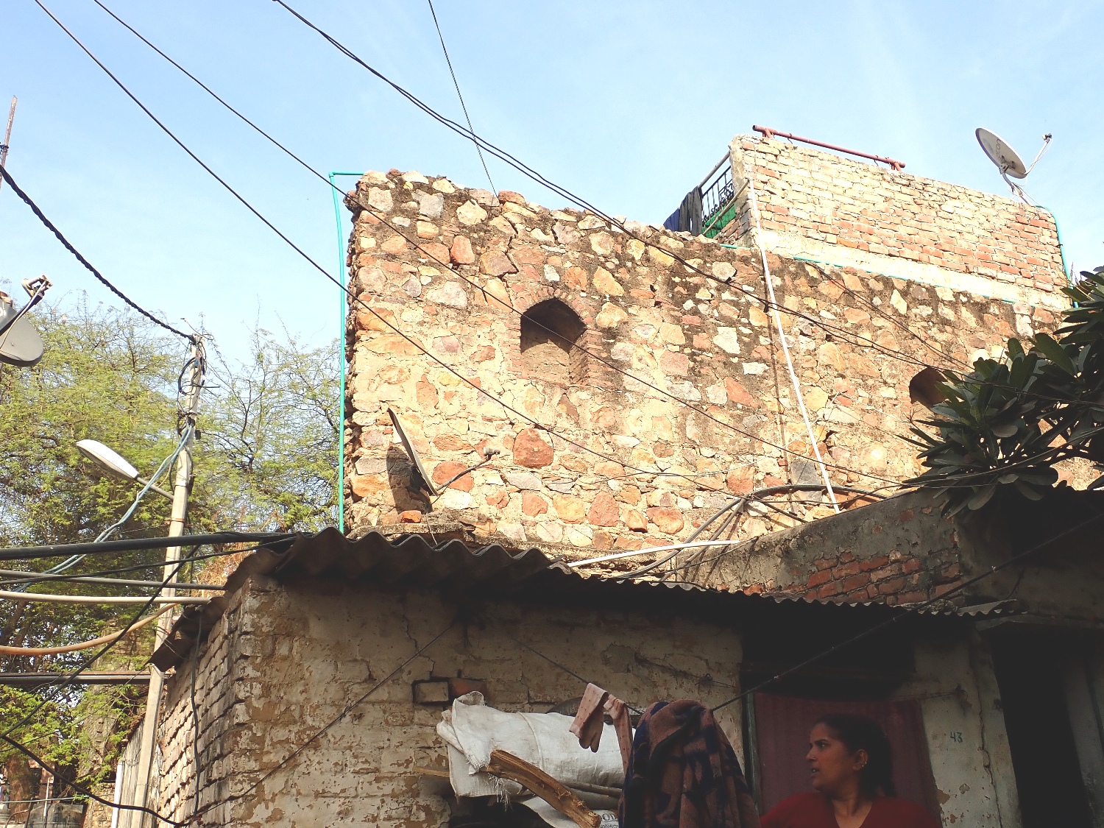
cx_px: 552
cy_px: 414
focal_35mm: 35
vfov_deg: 40.7
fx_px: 1116
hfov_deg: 52.6
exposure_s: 1/640
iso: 100
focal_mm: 6.42
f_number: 3.5
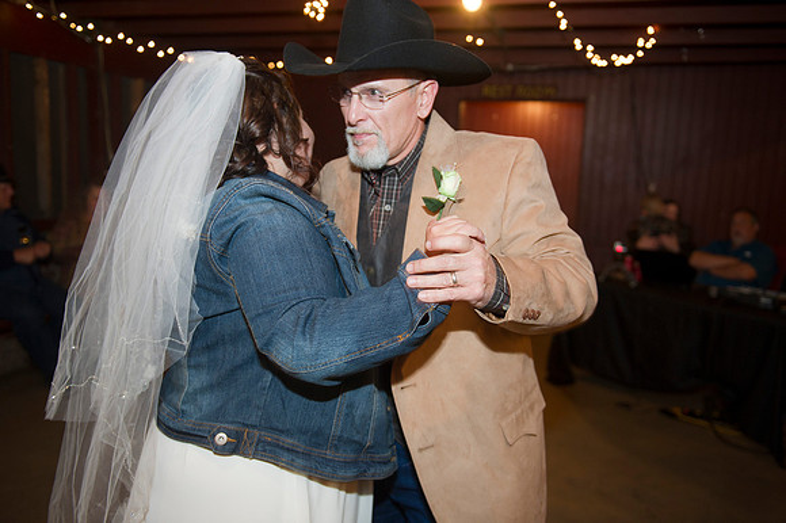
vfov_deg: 42.3
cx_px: 393
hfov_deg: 60.3
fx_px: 676
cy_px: 262
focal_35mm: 31
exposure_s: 1/60
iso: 1250
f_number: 2.8
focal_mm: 31
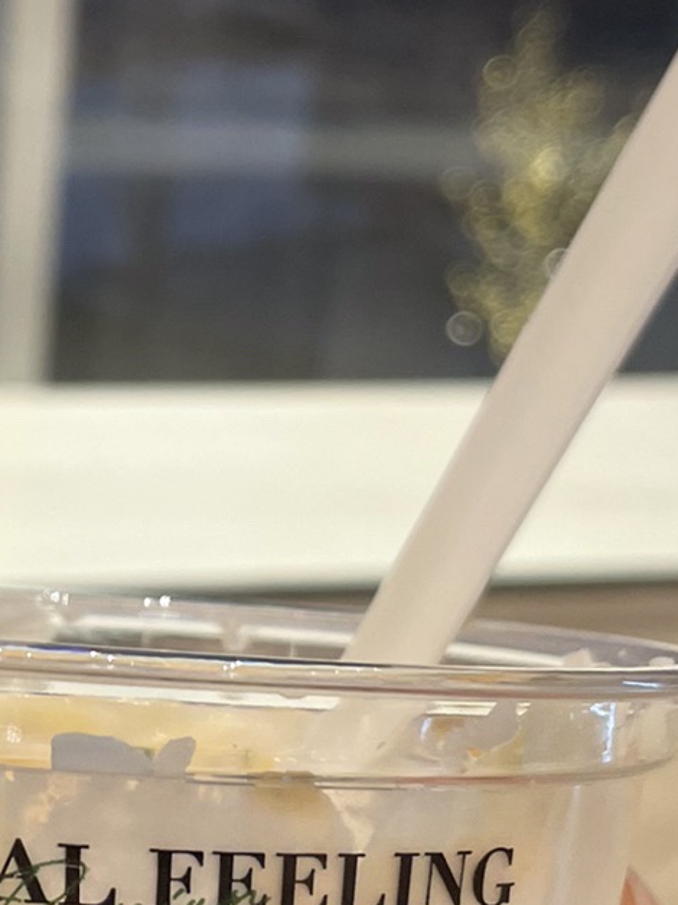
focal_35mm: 83
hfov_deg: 17.6
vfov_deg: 23.6
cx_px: 97
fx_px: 2168
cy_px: 447
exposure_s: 1/95
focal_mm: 4.2
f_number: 1.6
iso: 125
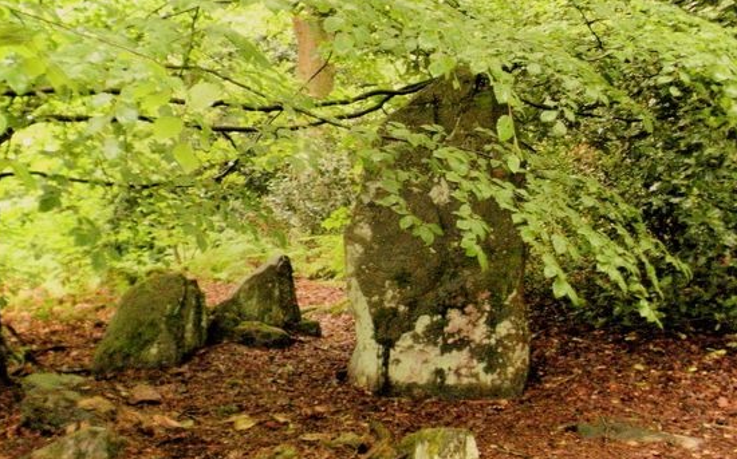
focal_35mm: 58
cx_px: 354
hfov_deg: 35.1
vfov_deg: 22.3
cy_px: 193
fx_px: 1164
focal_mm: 9.1
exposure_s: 1/40
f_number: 4.4
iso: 800
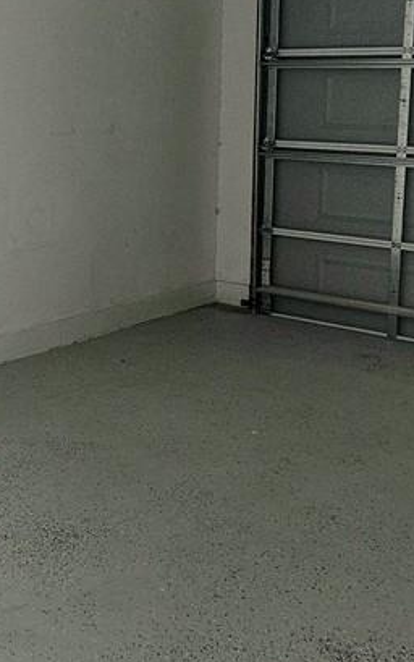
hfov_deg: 20.7
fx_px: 1100
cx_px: 6
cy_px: 293
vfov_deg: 33.4
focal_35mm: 61
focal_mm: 5.4
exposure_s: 1/120
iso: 640
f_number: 1.8
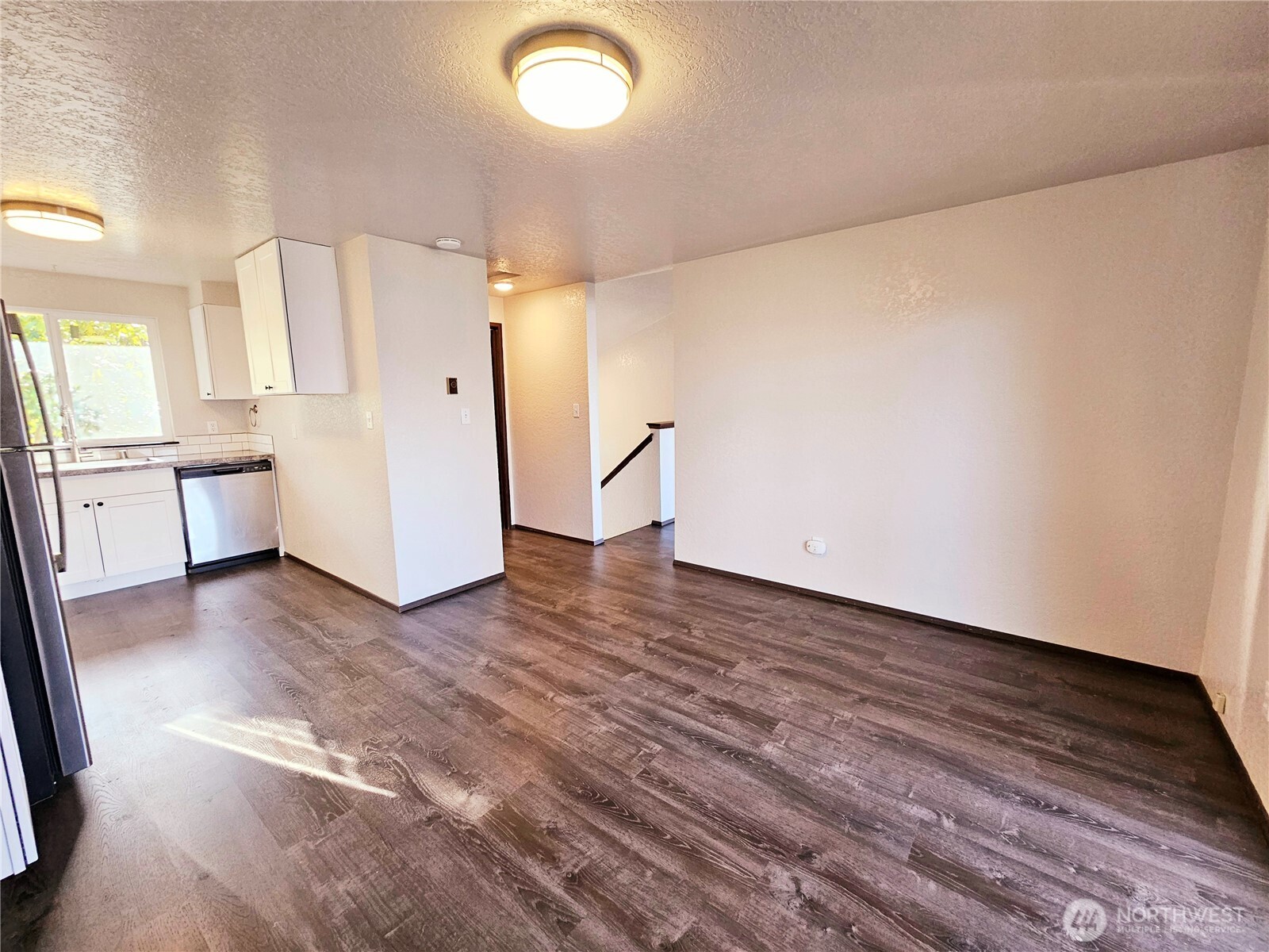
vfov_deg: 89.9
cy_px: 476
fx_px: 477
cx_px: 634
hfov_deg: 106.2
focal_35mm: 13
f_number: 2.2
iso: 160
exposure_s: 1/60.2
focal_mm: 2.2
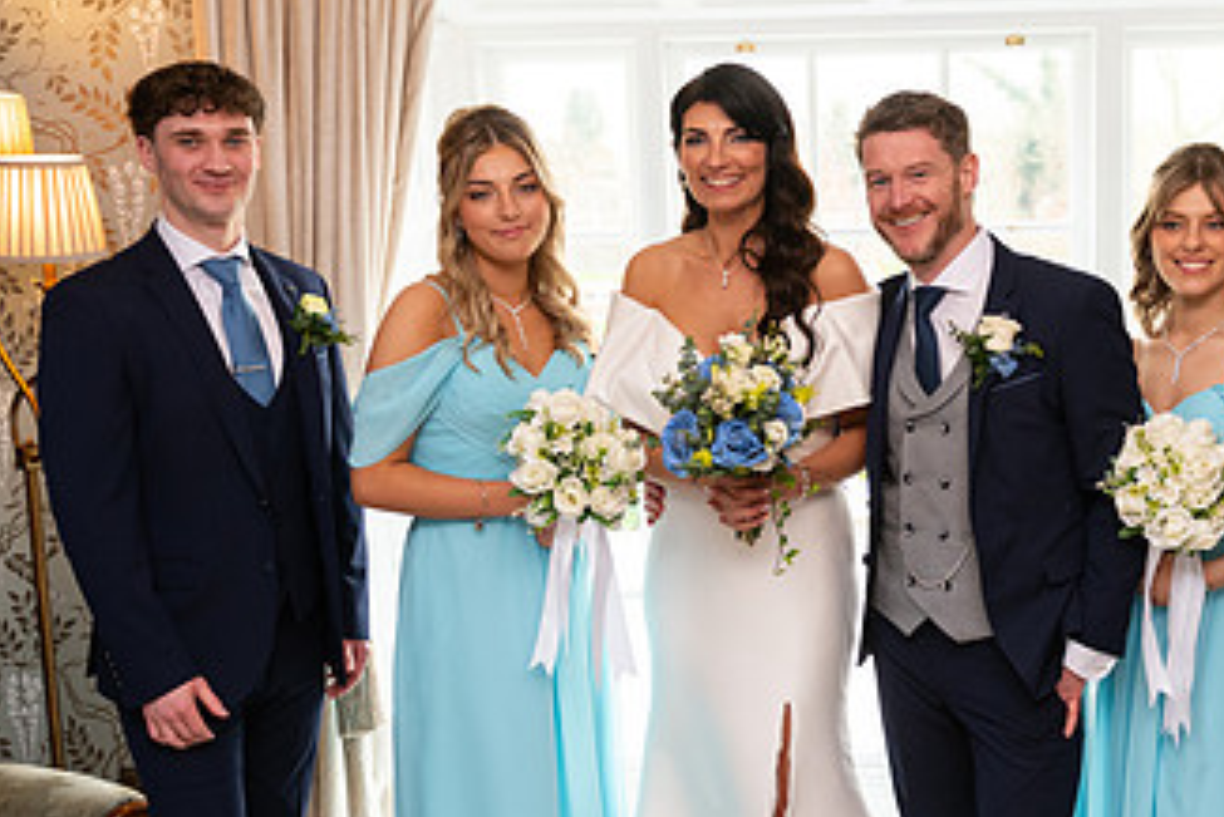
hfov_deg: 37.7
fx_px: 1769
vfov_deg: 25.9
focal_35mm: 52
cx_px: 835
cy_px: 506
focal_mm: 28
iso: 500
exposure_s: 1/160
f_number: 3.5
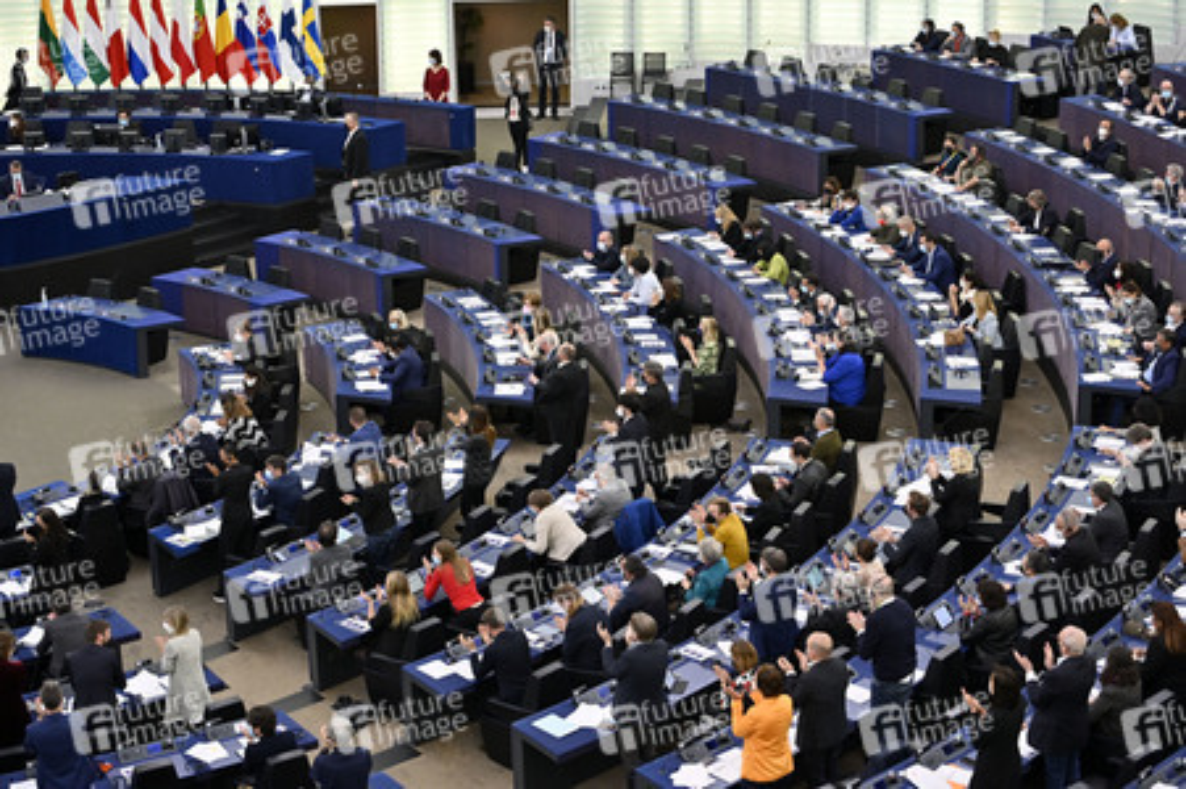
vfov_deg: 19.4
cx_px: 593
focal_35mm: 70
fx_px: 2304
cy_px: 394
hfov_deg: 28.9
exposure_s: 1/500
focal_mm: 70
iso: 1250
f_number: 2.8
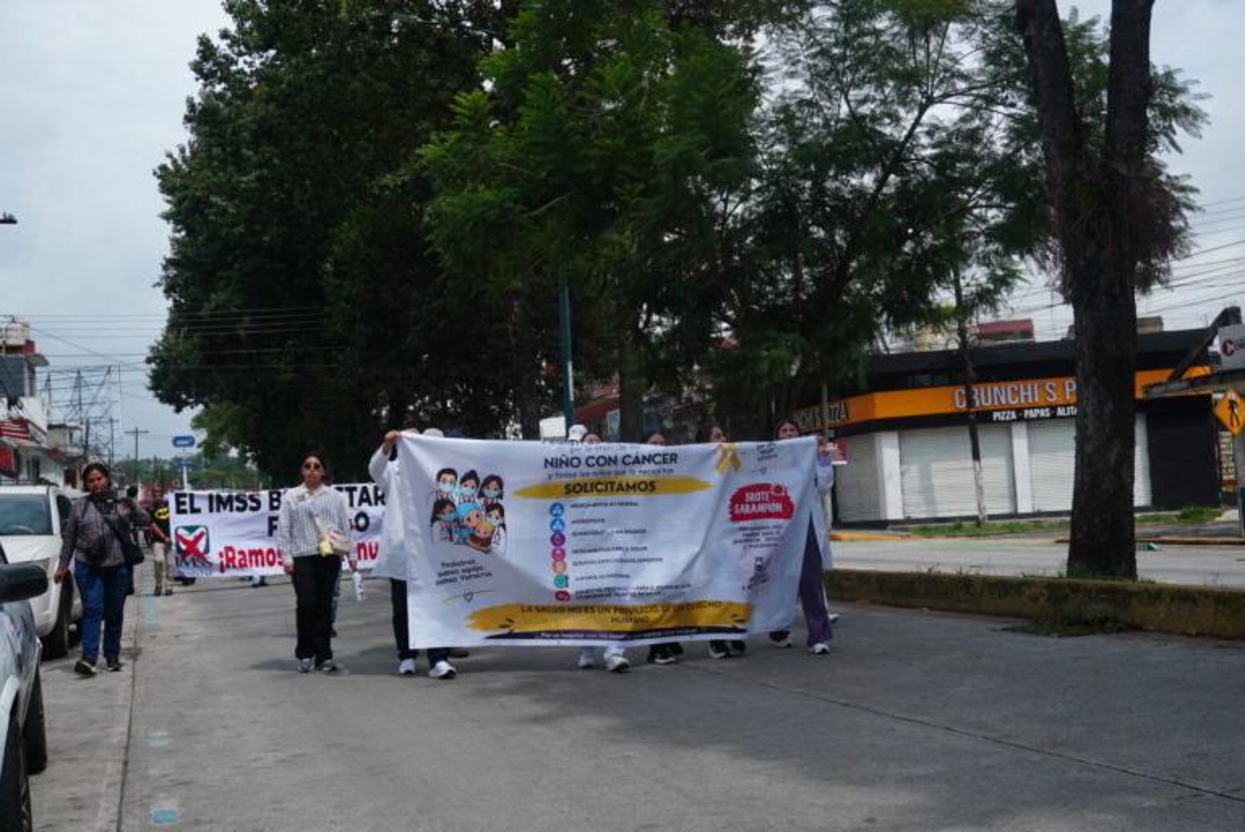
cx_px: 622
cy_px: 416
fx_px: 1401
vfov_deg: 33.1
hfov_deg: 47.9
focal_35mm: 40
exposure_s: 1/1600
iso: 160
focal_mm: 27
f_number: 4.5
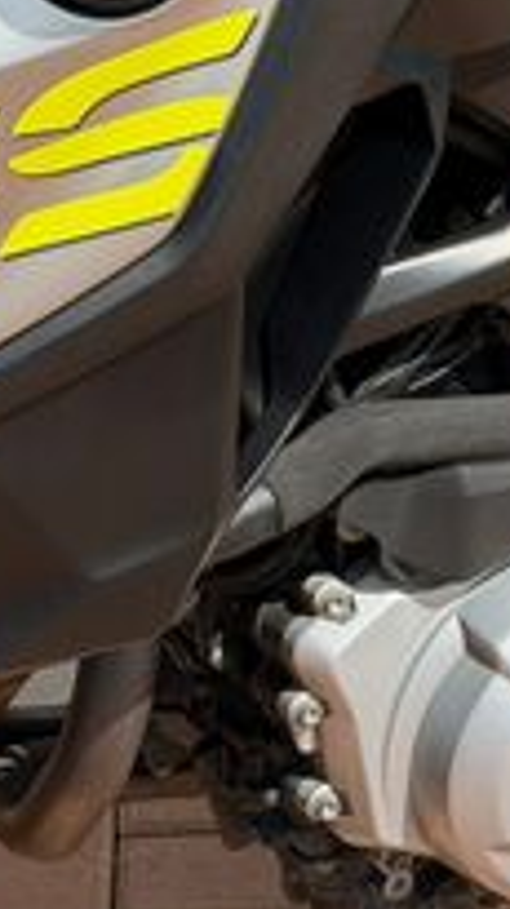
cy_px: 319
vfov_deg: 13.2
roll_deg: +1.1
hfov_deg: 7.3
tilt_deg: -23.9
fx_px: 3927
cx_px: 718
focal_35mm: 163
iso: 80
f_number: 1.78
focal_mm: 6.76
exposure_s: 1/3226
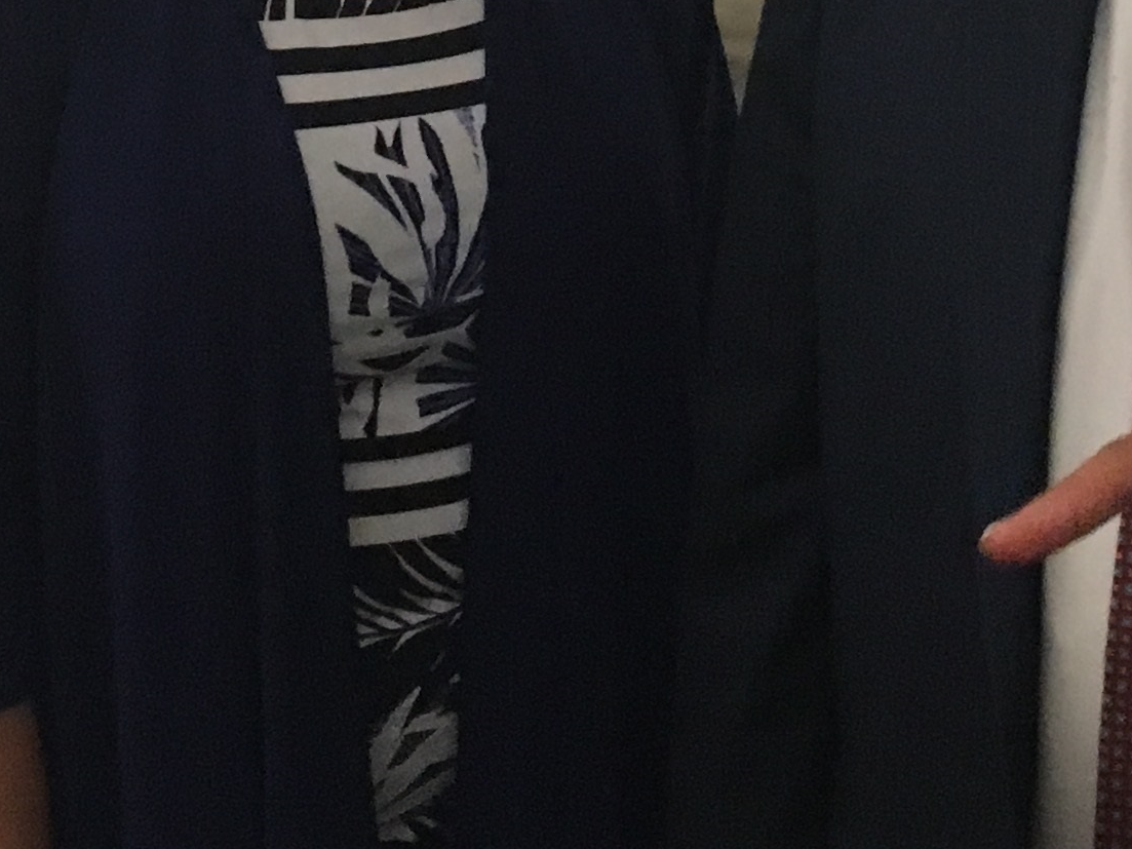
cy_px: -473
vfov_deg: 13.1
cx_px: 637
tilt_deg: -4.2
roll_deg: +0.9
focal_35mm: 106
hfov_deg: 18.5
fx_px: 3466
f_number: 2.2
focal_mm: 4.15
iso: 200
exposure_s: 1/20
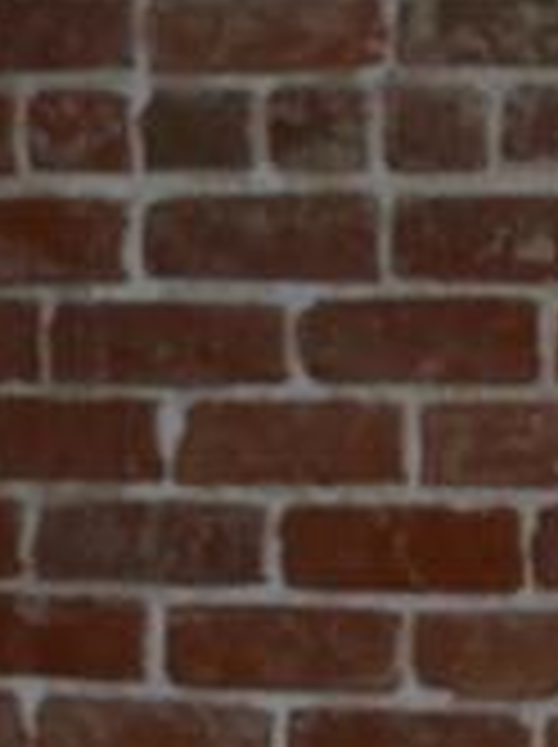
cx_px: 1058
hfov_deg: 4.7
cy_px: 932
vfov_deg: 6.3
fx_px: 6701
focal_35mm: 311
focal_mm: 35
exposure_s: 1/60
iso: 100
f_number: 4.2
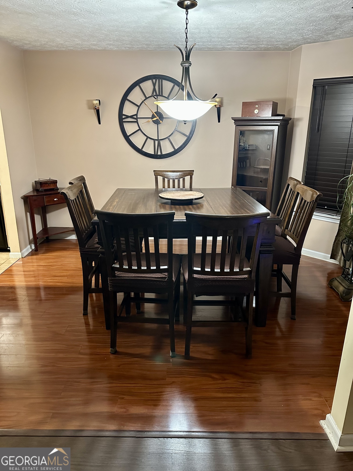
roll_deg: -1.0
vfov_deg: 71.6
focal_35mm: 24
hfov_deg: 56.8
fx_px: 326
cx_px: 176
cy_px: 236
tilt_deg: -16.4
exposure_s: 1/40
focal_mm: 6.86
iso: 640
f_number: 1.78
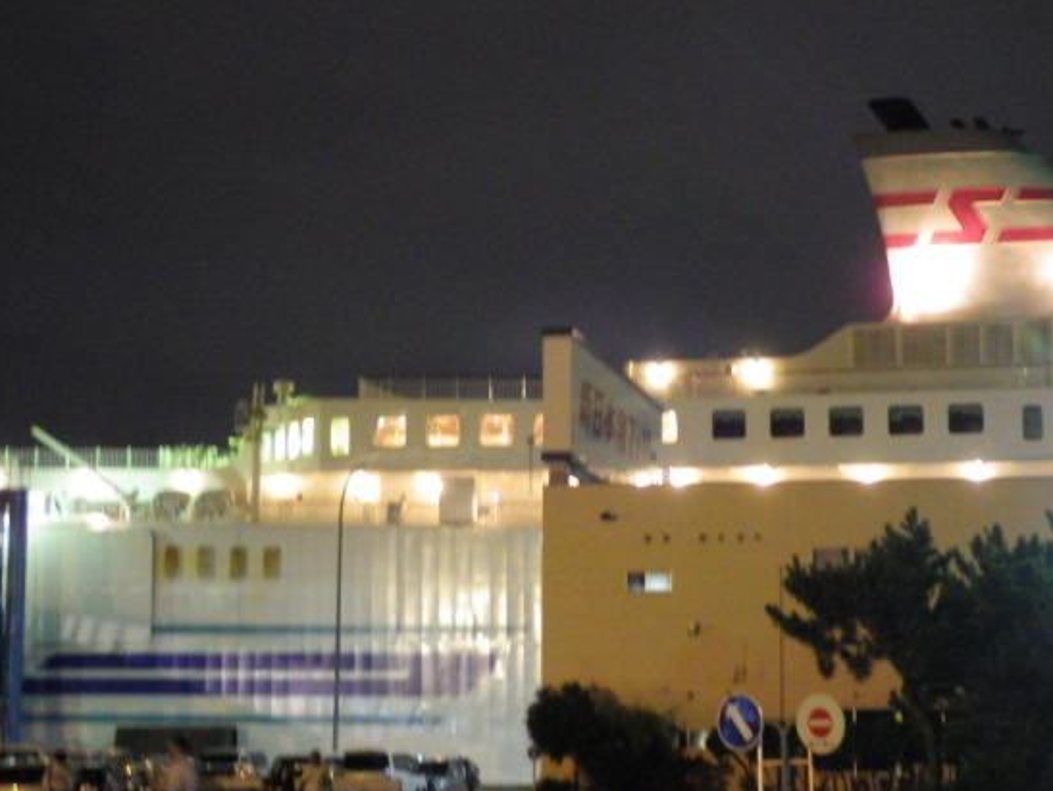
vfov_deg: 17.8
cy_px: 414
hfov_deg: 23.5
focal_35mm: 83
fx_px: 2526
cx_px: 579
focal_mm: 12.6
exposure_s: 1/5
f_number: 4
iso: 1600
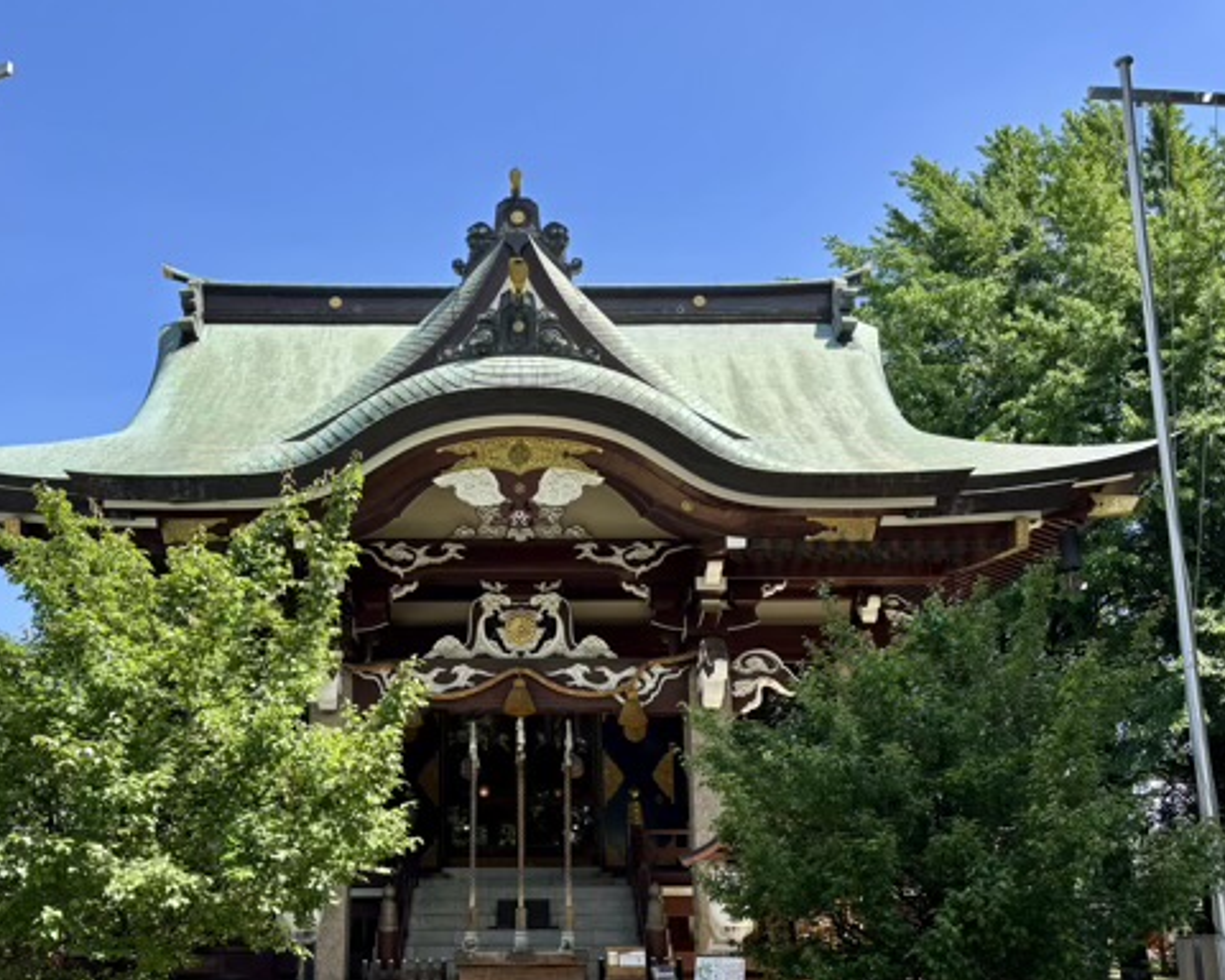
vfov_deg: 39.8
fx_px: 1341
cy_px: 616
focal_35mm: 37
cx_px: 510
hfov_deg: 48.9
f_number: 1.6
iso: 50
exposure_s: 1/1437
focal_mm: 5.96
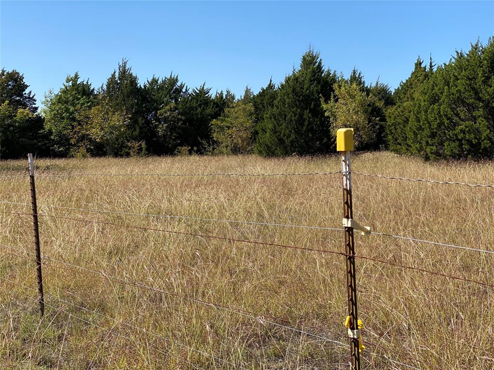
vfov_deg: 28.0
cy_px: 185
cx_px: 247
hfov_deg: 36.8
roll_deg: +0.2
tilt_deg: -1.6
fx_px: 742
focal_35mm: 52
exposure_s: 1/1370
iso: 20
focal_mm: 6
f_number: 2
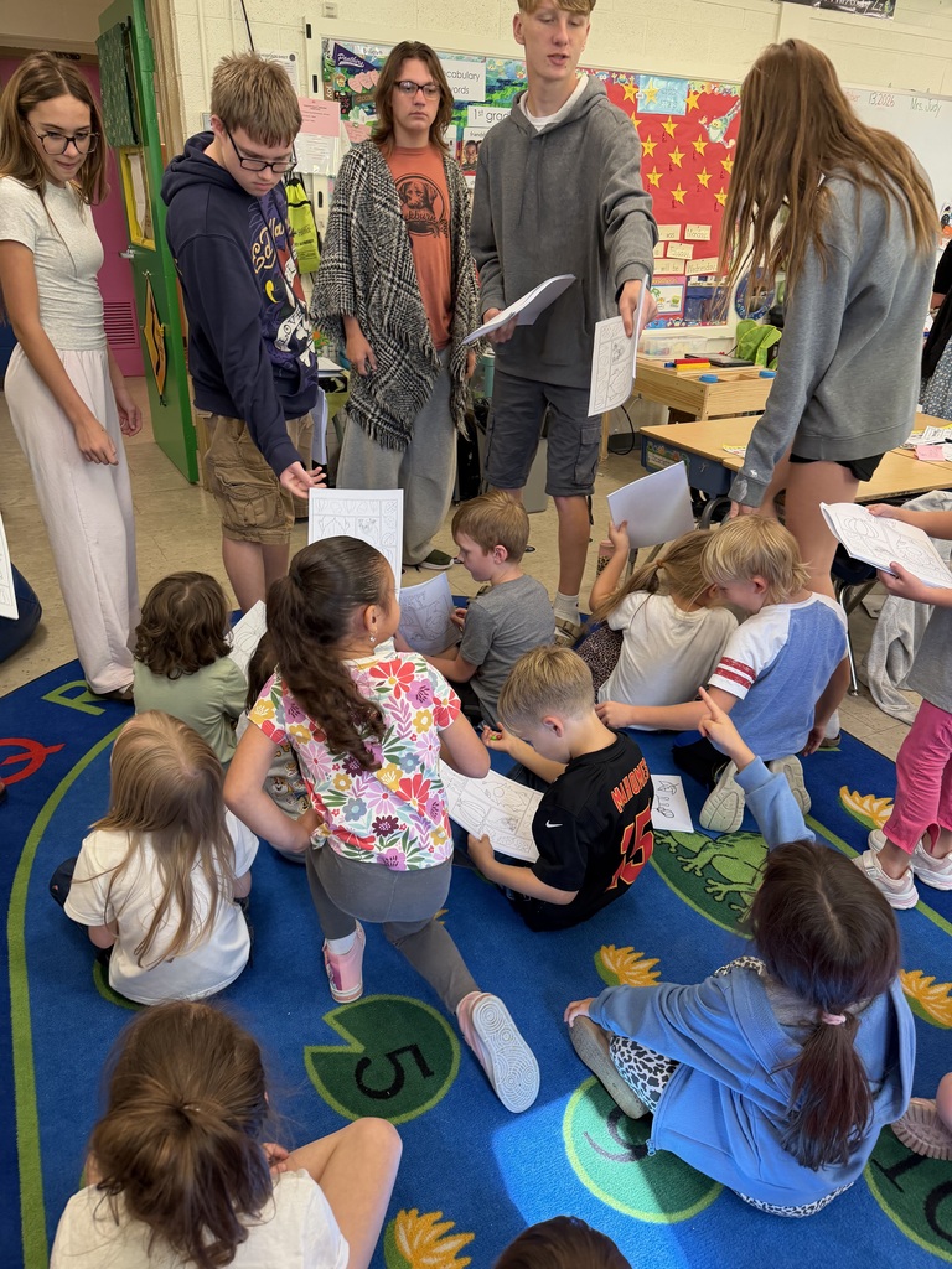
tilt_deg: -25.4
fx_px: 880
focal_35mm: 24
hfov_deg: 56.8
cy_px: 634
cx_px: 476
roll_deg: -1.4
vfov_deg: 71.6
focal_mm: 6.76
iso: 200
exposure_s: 1/120
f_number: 1.78
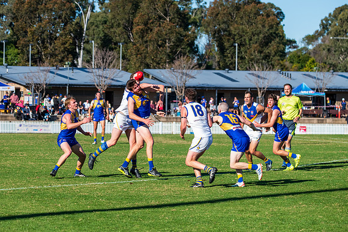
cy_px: 112
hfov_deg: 12.6
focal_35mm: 163
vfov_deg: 8.4
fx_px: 1575
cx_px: 162
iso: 800
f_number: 8
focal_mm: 150
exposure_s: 1/2000
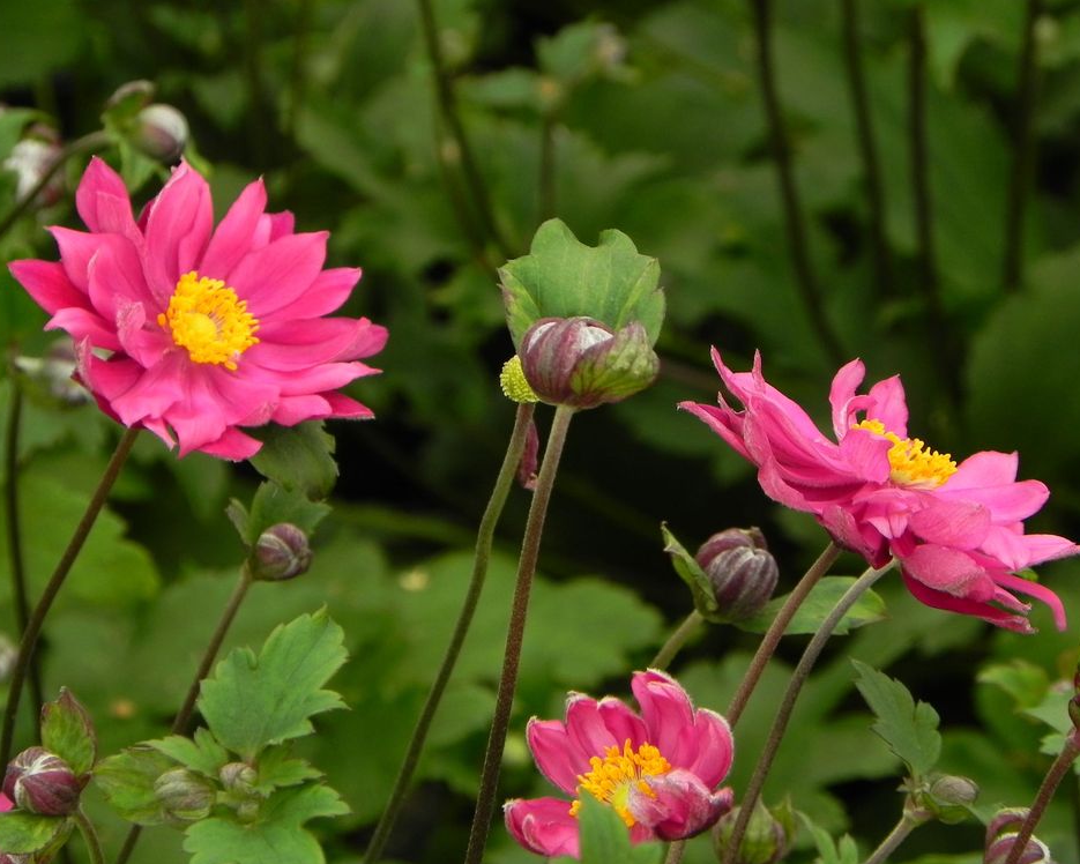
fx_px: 10356
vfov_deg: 4.8
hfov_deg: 6.0
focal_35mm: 324
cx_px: 493
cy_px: 442
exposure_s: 1/250
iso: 160
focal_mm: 51.8
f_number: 5
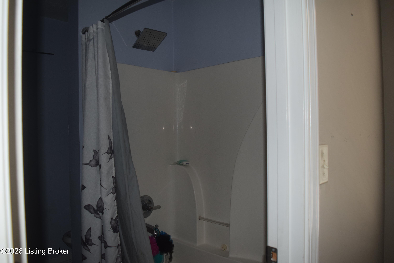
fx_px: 295
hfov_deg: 67.4
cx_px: 197
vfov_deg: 47.9
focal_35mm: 27
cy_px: 132
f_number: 3.5
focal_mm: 18
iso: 720
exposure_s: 1/60
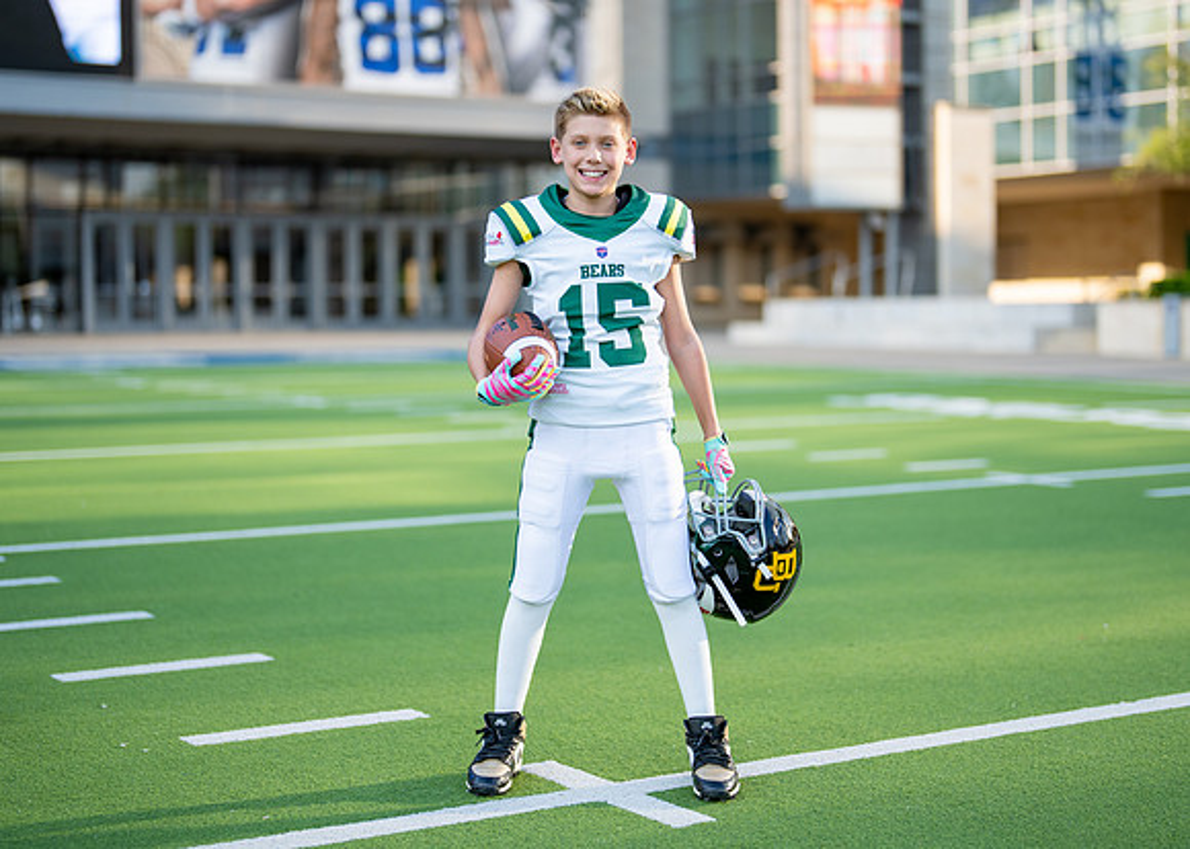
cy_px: 390
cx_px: 617
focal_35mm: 63
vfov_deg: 22.6
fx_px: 2122
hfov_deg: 31.3
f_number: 1.2
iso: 100
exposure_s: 1/2500
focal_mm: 50
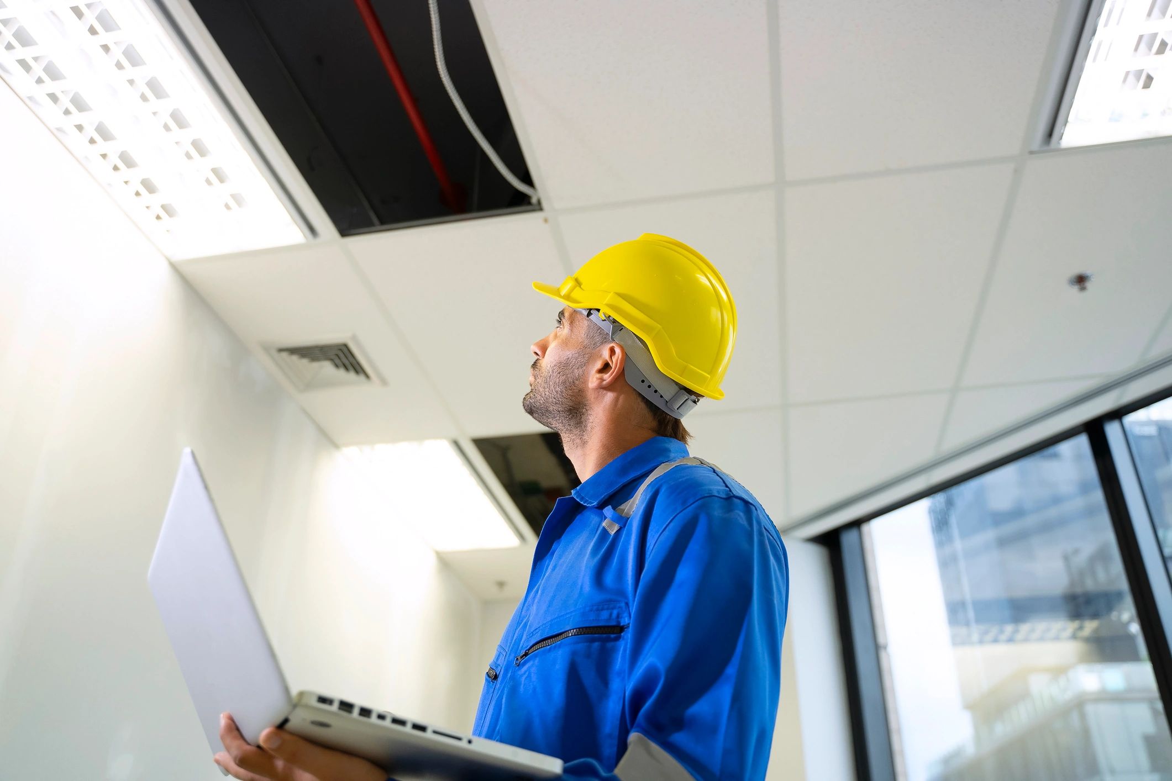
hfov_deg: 61.9
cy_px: 390
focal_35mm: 30
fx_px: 977
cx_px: 586
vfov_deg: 43.6
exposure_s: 1/160
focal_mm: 30
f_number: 2.8
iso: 400
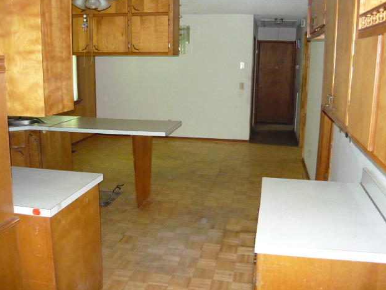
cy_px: 143
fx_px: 379
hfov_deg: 53.9
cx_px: 188
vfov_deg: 41.8
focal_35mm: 34
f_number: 2.8
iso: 640
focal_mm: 5.5
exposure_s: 1/30
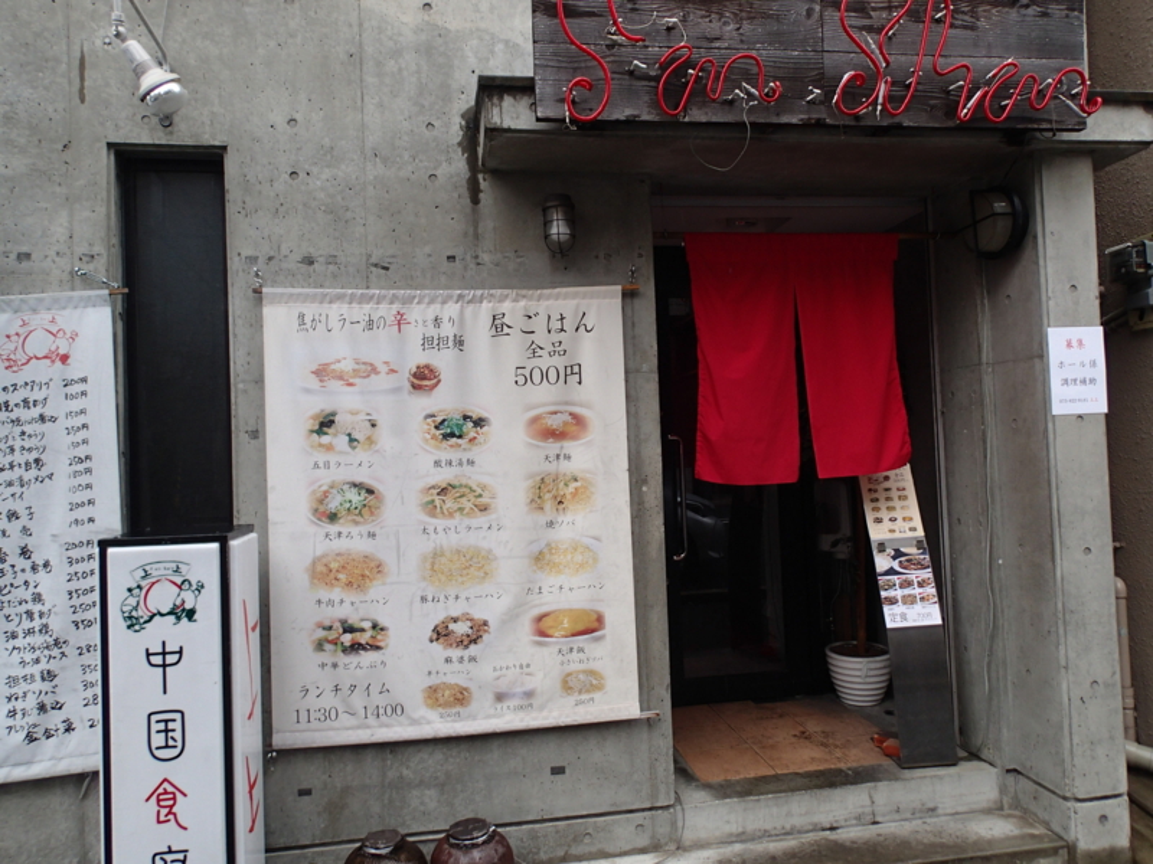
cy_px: 432
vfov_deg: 54.9
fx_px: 833
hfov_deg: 69.4
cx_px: 576
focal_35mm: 25
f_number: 2.8
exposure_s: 1/200
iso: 100
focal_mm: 4.5
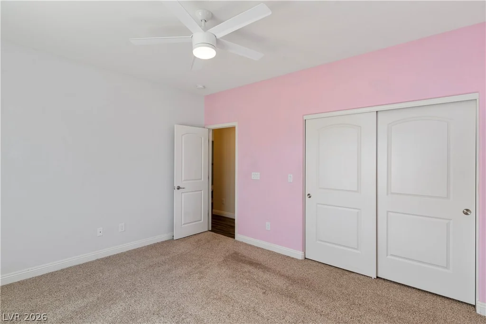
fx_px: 230
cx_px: 243
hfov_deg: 93.3
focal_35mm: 17
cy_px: 162
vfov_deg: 70.5
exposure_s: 1/8
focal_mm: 17
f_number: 8
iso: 500
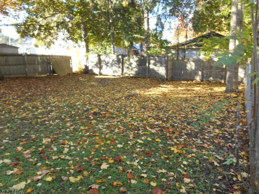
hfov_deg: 65.3
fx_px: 202
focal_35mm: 27
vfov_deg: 51.4
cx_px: 132
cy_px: 96
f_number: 3.4
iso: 80
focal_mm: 4.7
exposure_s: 1/40
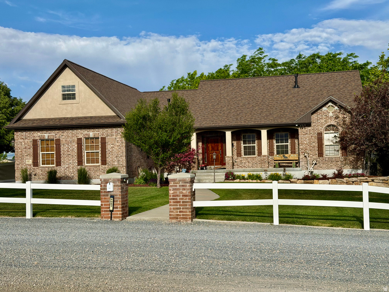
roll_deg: +1.9
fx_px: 539
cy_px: 146
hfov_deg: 39.7
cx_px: 194
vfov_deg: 30.3
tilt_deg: +0.5
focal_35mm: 48
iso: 64
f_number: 1.78
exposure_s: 1/5587
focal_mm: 6.76
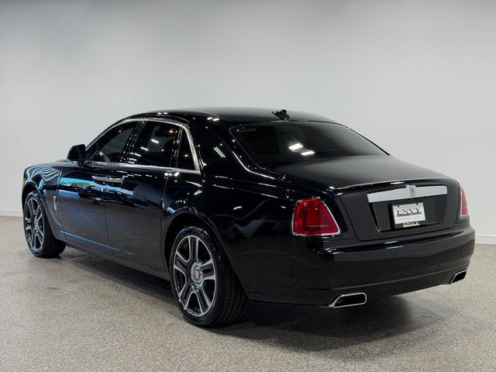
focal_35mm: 48
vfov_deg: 30.3
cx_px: 248
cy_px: 186
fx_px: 688
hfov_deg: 39.7
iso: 50
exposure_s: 1/198
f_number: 1.78
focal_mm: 6.76
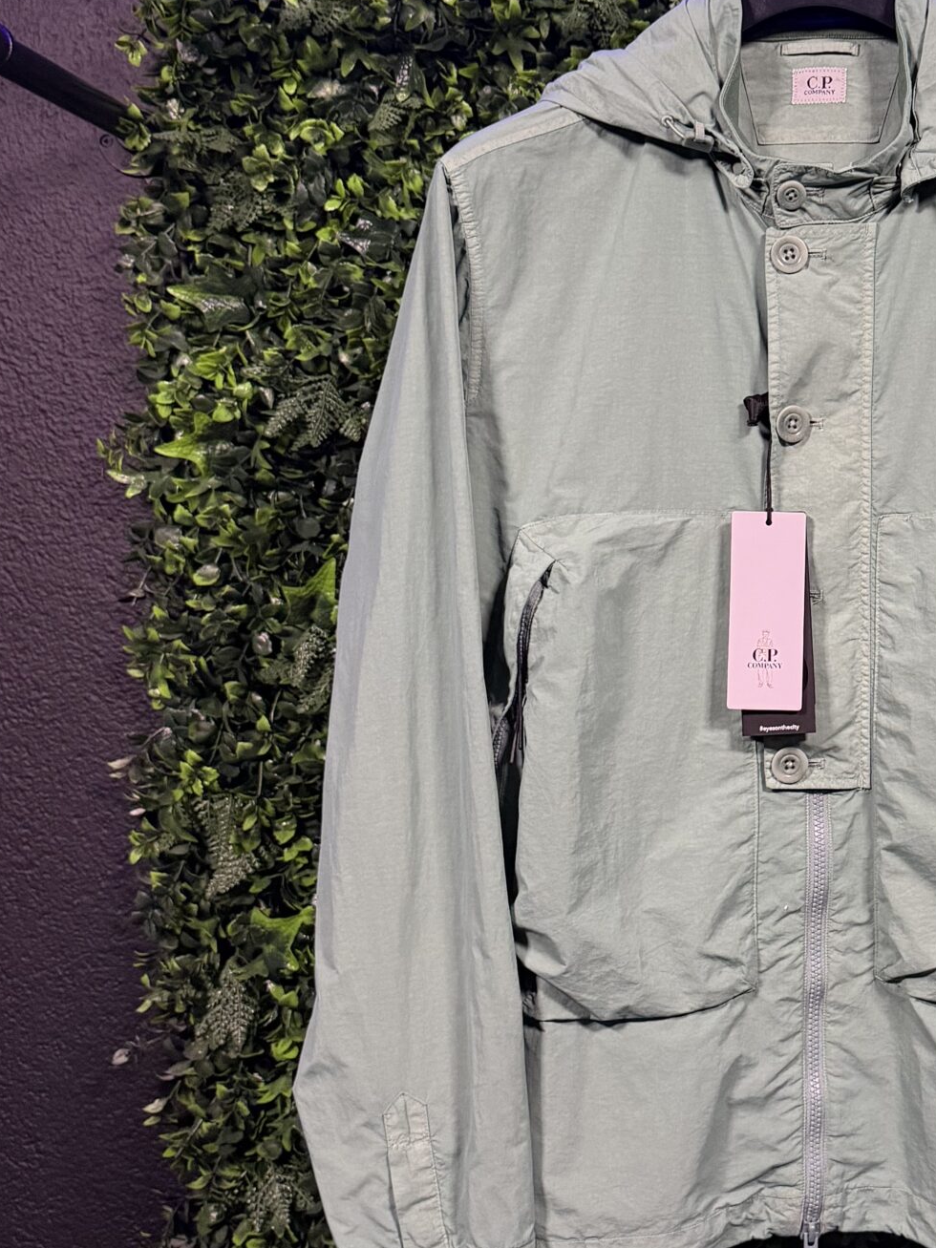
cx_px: 827
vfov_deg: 40.3
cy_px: 537
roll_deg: +1.0
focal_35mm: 47
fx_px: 1695
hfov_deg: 29.7
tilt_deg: -0.7
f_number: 1.78
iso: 500
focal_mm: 6.76
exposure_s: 1/50
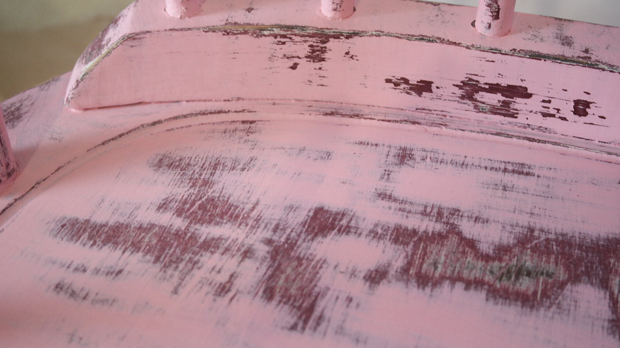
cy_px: 162
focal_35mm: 52
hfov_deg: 39.9
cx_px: 313
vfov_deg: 23.0
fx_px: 855
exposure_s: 1/30
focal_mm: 32
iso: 800
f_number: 9
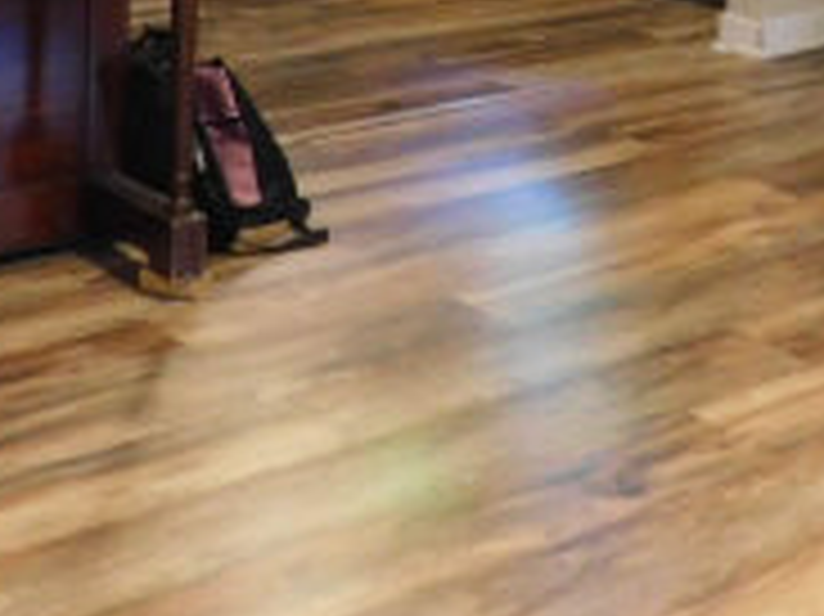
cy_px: -405
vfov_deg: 15.6
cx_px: 750
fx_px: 1998
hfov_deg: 22.7
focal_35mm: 84
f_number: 3
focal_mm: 4
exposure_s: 1/10
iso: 400
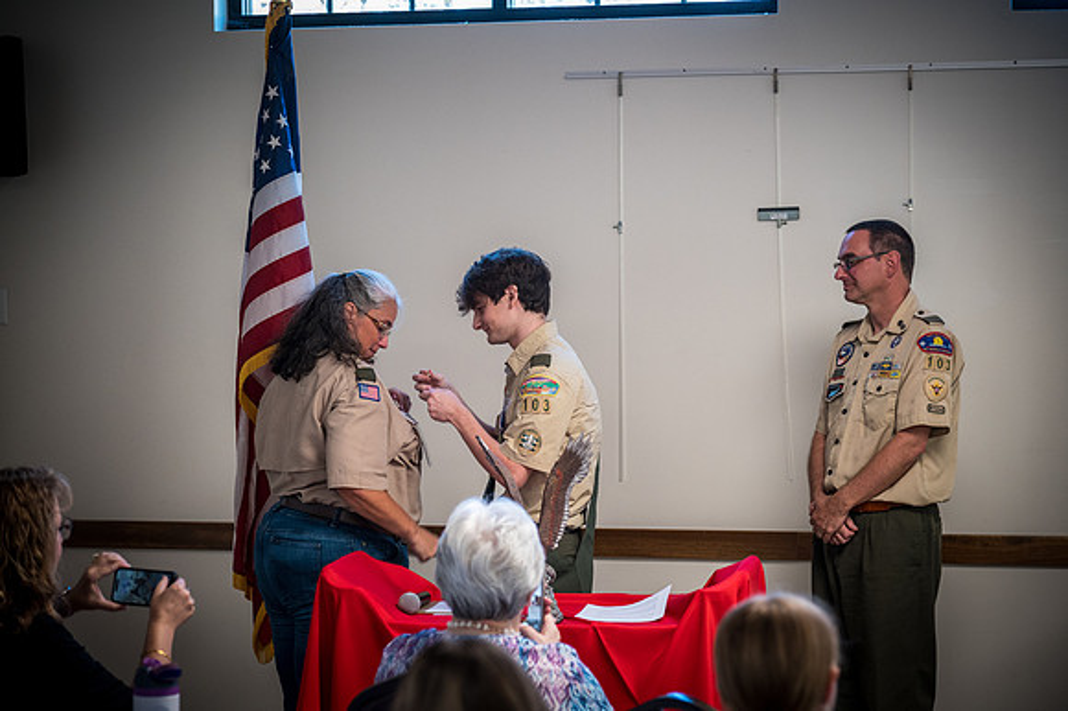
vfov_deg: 14.8
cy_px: 356
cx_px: 534
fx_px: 2728
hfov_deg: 22.2
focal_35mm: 92
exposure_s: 1/125
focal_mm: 92
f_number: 4
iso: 2000
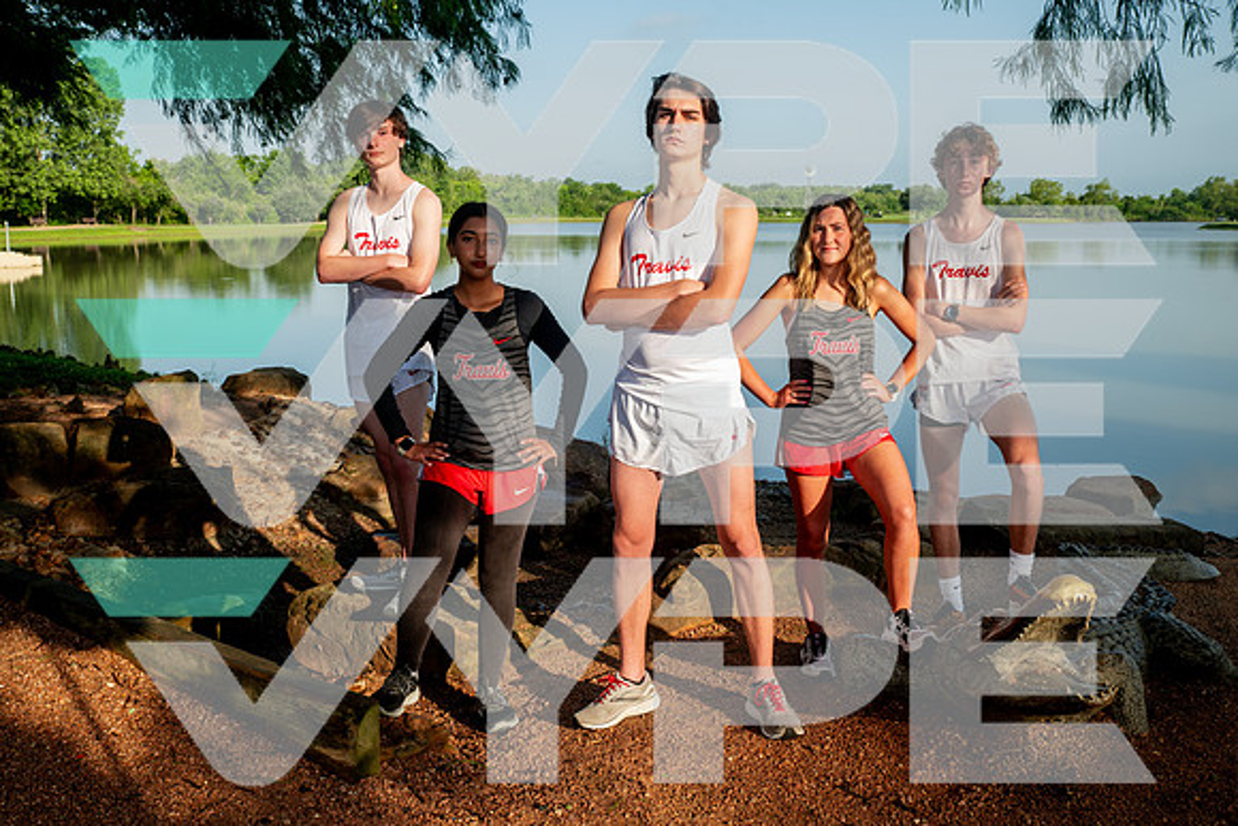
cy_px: 413
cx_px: 619
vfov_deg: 37.9
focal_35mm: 35
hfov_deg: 54.4
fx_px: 1204
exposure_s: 1/200
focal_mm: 35
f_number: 7.1
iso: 125
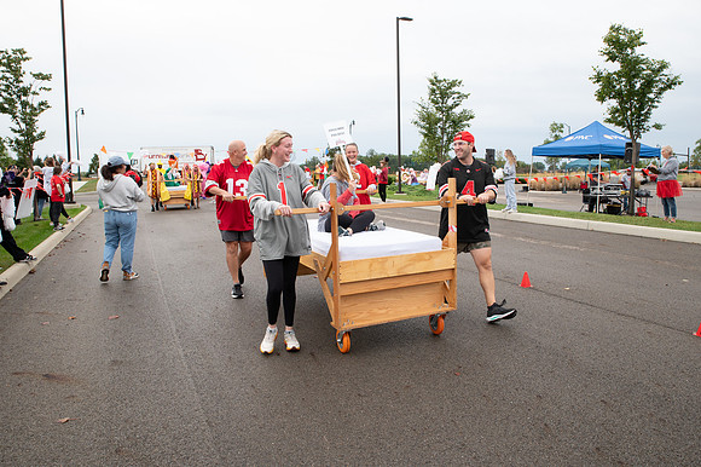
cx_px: 371
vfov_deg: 49.9
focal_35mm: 26
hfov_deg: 69.8
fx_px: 501
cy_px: 224
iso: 640
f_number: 10
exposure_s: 1/200
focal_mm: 24
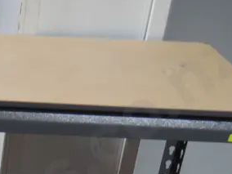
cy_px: 300
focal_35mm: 101
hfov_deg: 17.7
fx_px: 677
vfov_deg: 13.4
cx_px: -100
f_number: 3.5
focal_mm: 14
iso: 200
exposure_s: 1/60
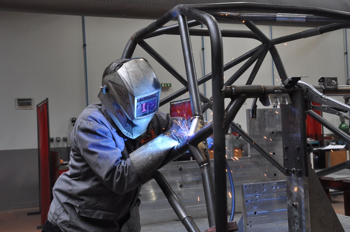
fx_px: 466
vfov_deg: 28.0
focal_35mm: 48
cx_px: 175
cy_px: 116
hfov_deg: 41.2
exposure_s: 1/100
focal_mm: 32
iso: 800
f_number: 5.6
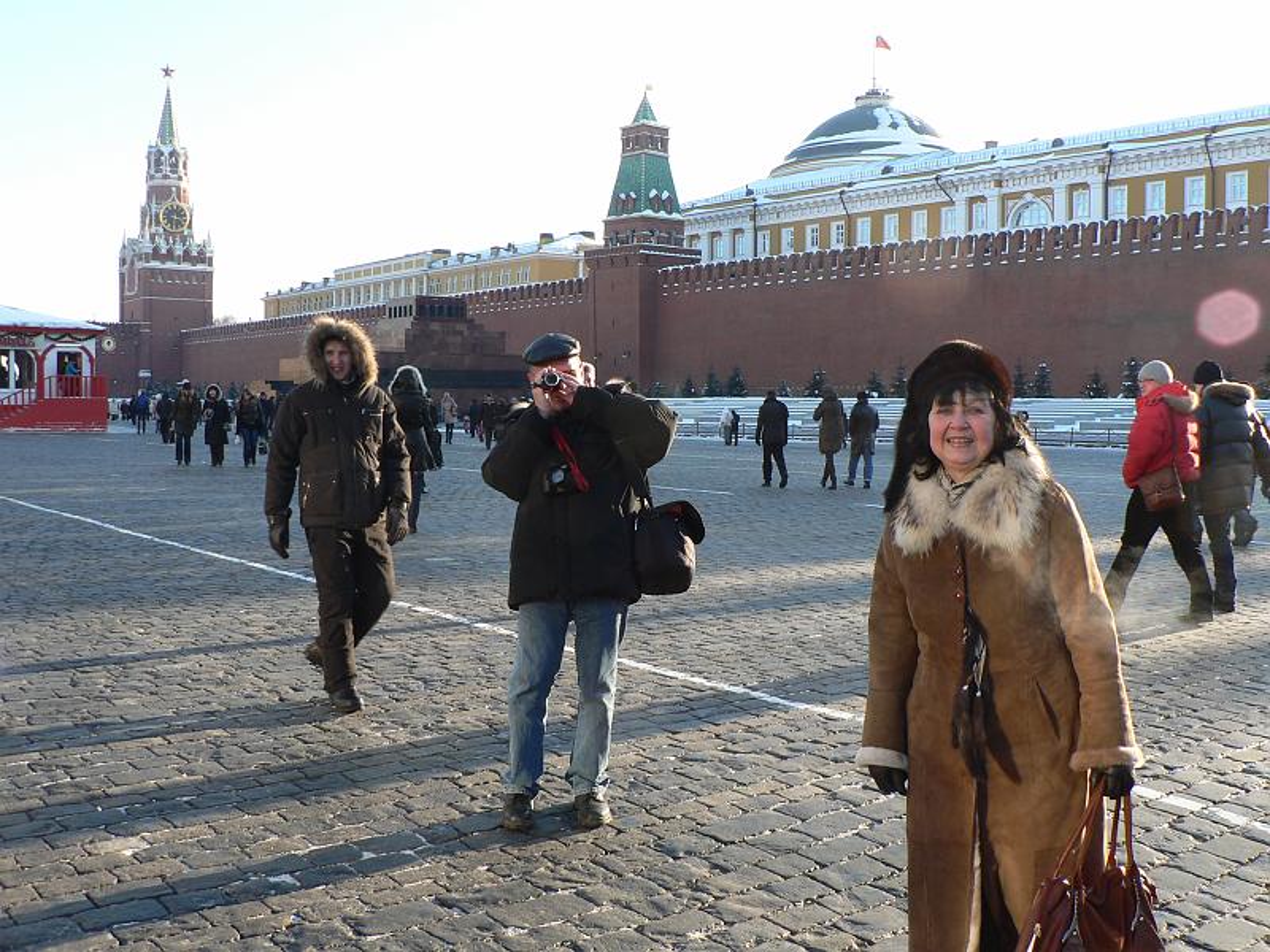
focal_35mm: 36
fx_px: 1321
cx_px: 635
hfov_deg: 51.4
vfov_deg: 39.7
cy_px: 476
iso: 80
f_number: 4
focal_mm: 6
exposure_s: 1/100
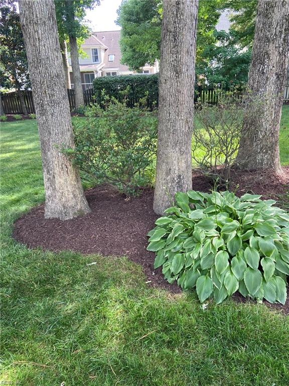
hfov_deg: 53.1
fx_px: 289
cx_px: 144
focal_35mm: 26
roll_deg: +3.4
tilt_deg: -18.7
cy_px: 193
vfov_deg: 67.3
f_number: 1.8
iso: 40
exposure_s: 1/122
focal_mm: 4.25
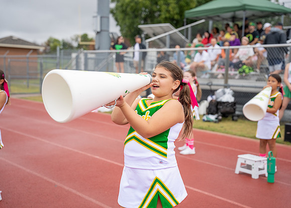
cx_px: 146
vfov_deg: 27.2
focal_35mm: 52
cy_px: 104
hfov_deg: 37.5
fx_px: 429
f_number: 2.8
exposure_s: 1/1250
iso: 320
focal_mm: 49.5
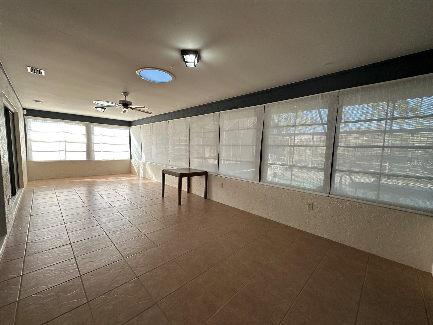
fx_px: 175
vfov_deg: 85.7
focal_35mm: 14
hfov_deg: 102.1
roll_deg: -1.9
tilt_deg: -5.4
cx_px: 216
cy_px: 162
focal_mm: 2.22
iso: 160
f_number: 2.2
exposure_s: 1/120
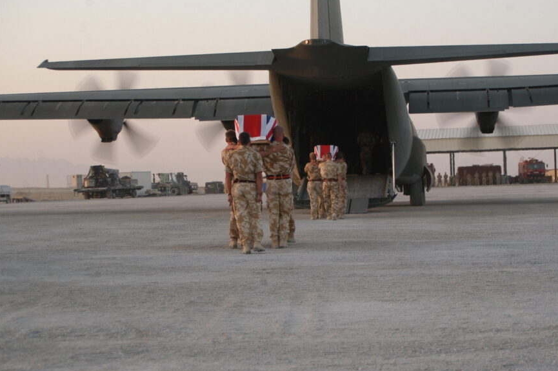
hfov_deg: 19.6
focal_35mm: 104
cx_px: 332
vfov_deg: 13.1
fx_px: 1610
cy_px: 193
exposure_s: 1/125
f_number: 5.6
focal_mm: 50
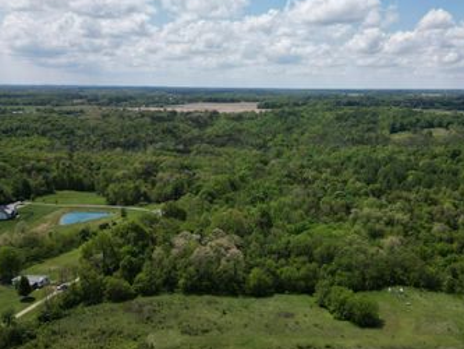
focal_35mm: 36
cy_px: 172
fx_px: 483
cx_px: 293
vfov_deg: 39.7
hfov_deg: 50.8
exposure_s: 1/5000
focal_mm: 6.72
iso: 130
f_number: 1.7
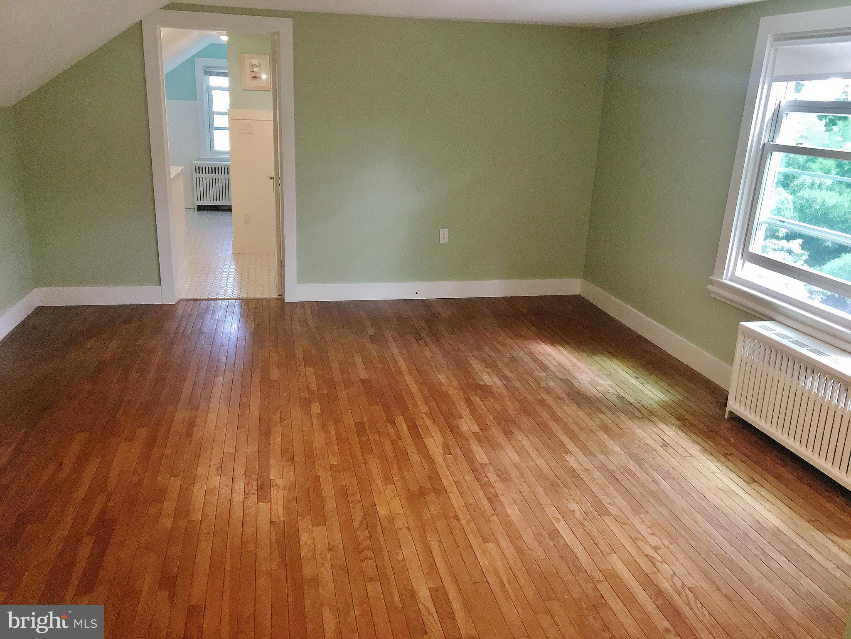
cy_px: 320
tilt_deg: -15.9
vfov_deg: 48.2
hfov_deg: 61.7
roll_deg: -2.4
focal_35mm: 29
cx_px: 426
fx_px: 713
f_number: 2.2
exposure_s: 1/30
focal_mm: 4.15
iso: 125
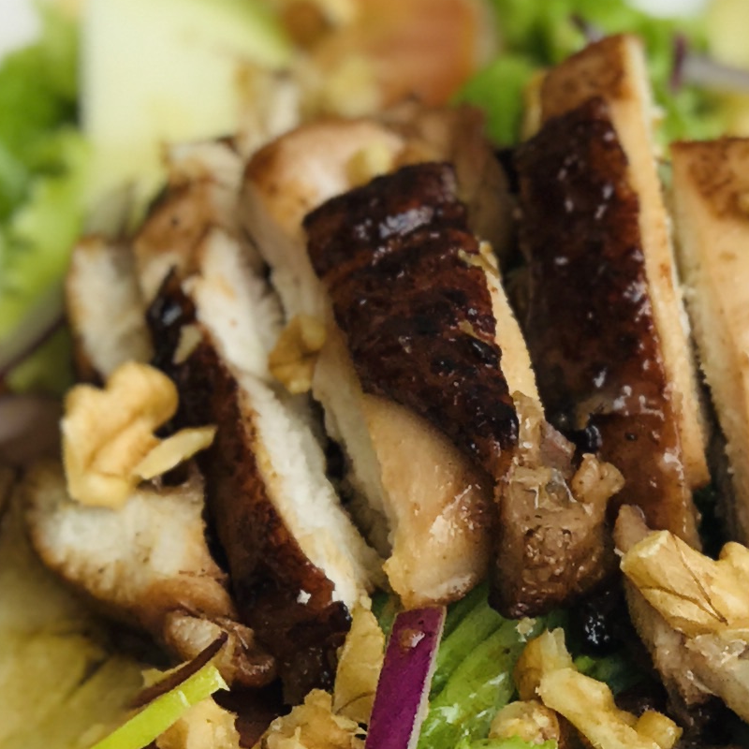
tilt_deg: -43.2
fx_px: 6218
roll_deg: -2.2
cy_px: 555
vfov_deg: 6.9
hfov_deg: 6.9
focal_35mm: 254
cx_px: 660
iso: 20
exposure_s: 1/361
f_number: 2.8
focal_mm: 6.6
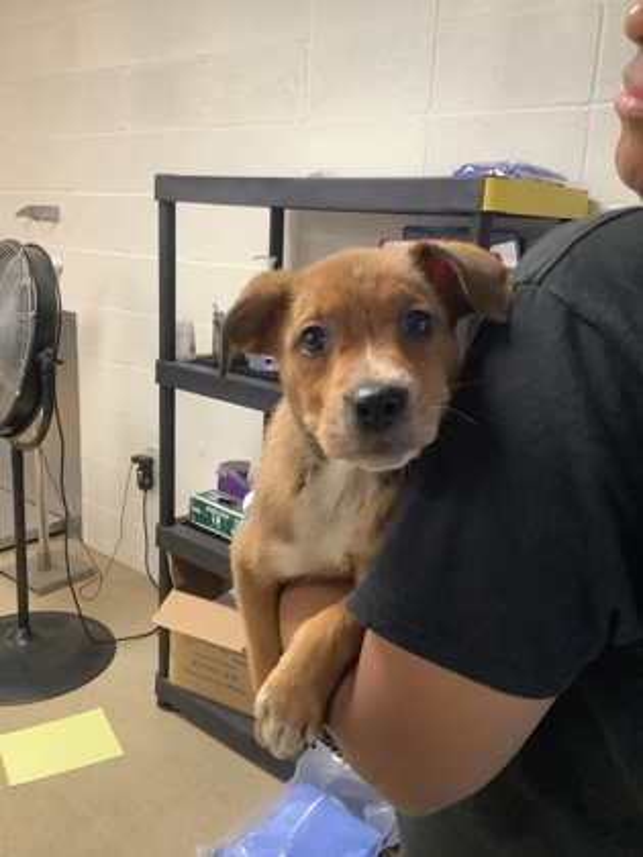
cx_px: 322
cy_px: 428
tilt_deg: -14.6
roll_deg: -3.2
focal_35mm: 31
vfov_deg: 58.4
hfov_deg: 45.4
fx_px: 768
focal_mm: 3.3
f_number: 2.4
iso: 250
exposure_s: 1/40
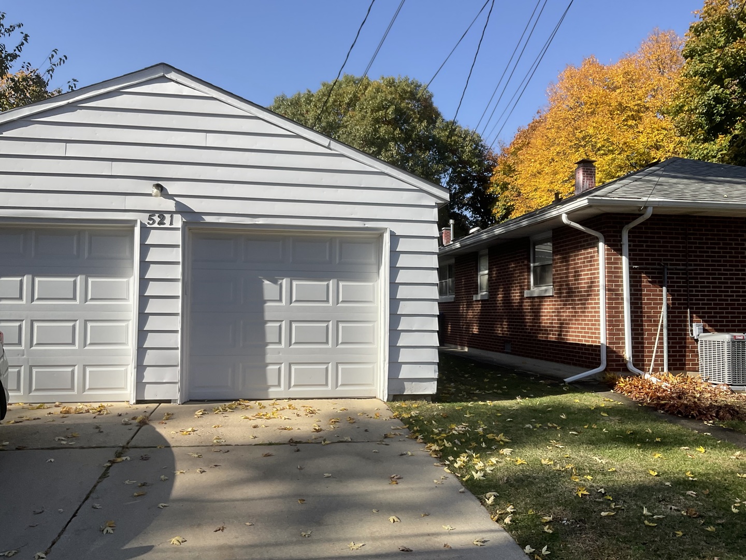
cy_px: 280
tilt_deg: +2.7
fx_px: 625
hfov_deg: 61.7
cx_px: 373
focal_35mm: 29
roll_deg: -0.7
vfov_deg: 48.2
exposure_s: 1/1912
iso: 16
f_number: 1.8
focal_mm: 3
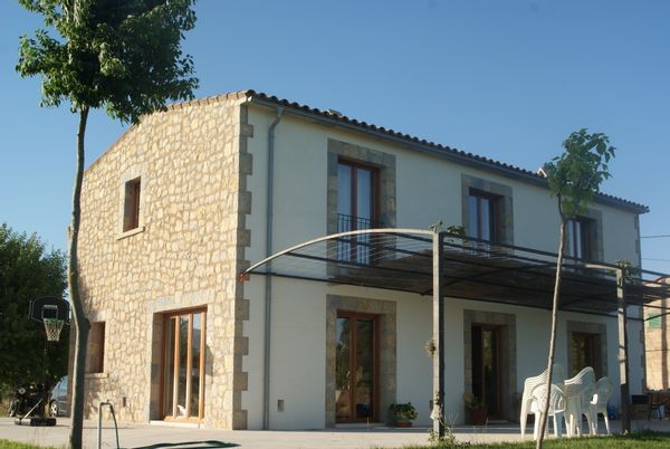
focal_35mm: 42
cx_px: 335
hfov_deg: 46.3
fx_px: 783
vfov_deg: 32.0
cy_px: 224
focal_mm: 28
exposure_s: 1/100
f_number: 11
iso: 100
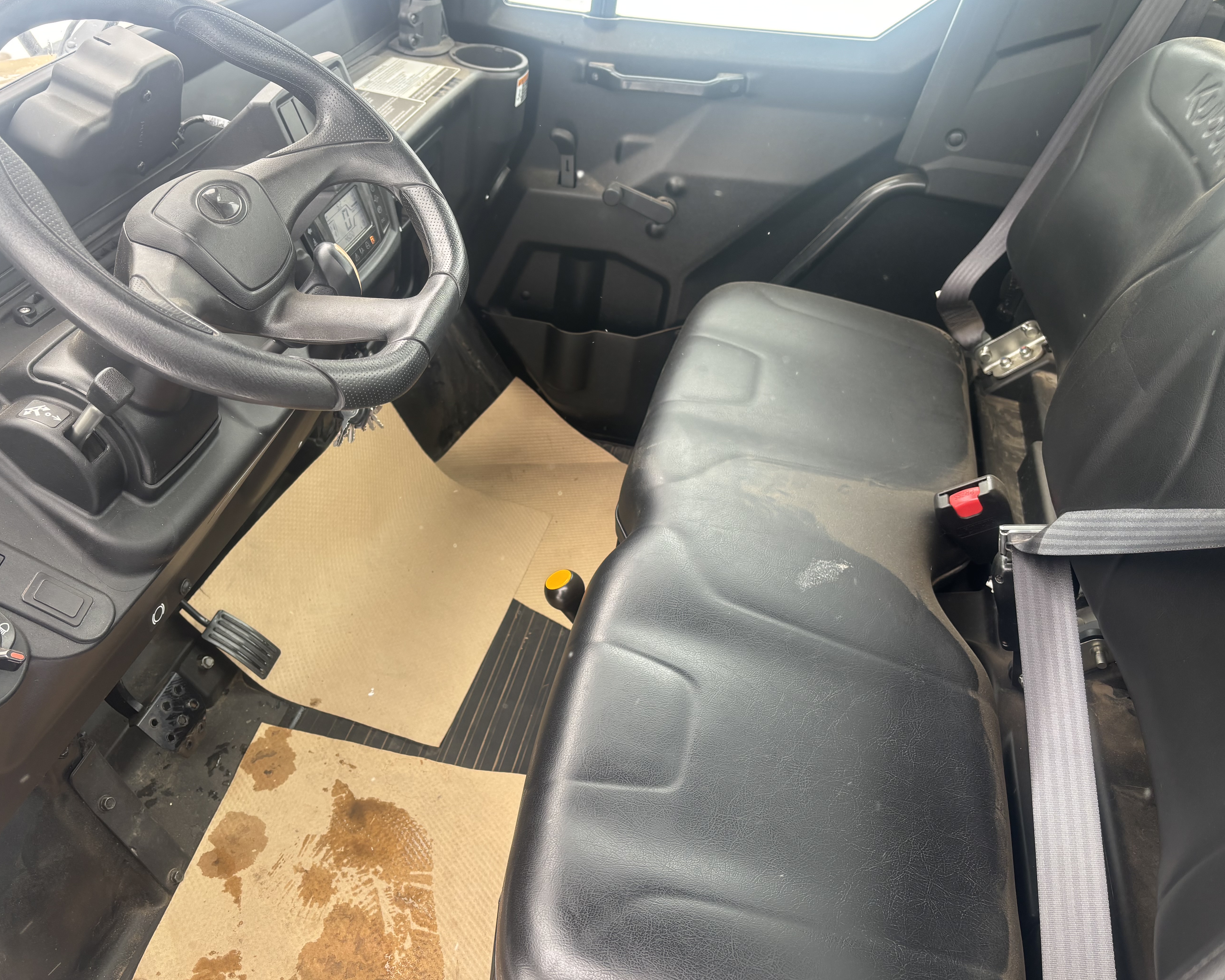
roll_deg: -8.8
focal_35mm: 28
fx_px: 1015
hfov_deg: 62.1
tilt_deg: -39.3
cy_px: 481
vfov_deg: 51.5
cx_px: 552
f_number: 1.6
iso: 50
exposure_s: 1/174
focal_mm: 5.96
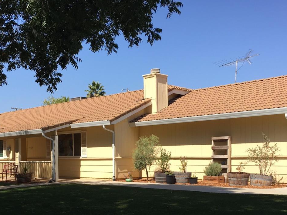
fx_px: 381
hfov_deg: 41.1
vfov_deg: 30.8
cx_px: 123
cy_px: 168
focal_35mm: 46
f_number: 2.2
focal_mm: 4.15
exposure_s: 1/1202
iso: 25
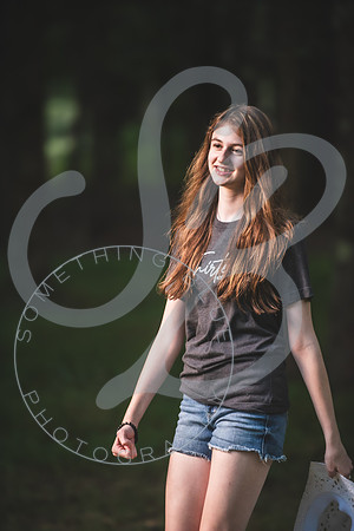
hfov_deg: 7.6
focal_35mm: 180
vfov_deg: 11.4
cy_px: 266
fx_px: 2655
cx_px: 177
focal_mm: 180
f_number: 2.8
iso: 1600
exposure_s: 1/320
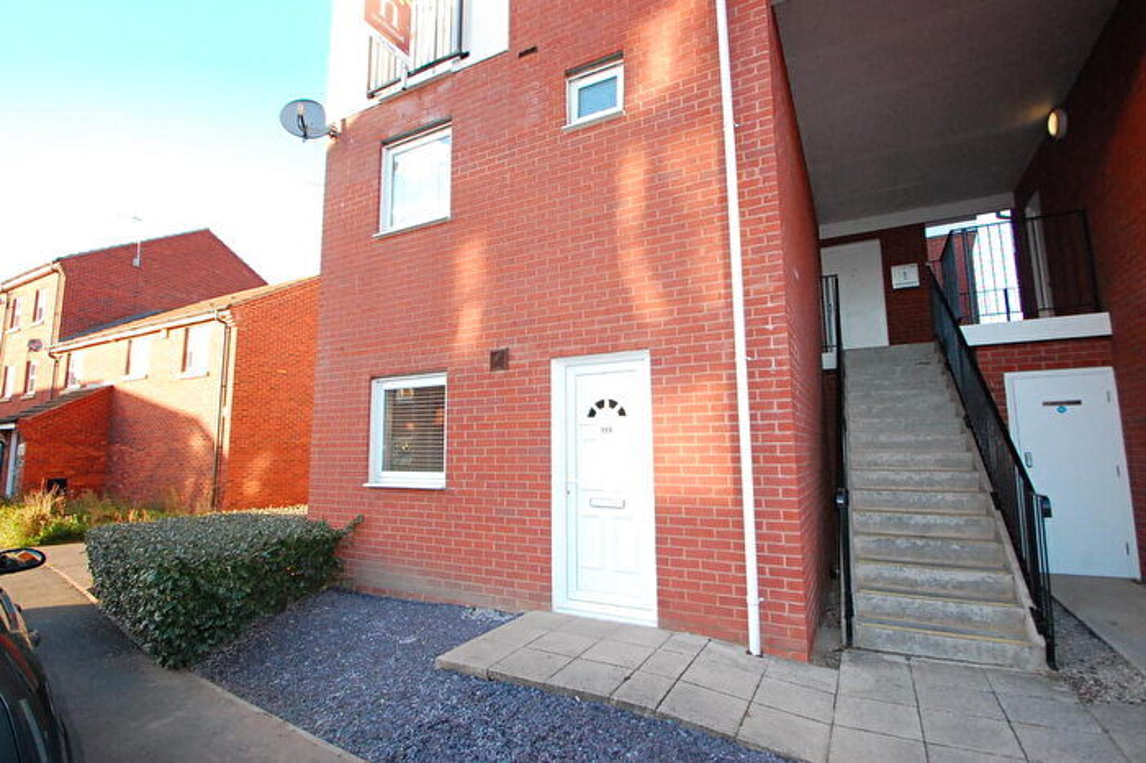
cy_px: 382
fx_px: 525
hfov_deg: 95.0
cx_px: 573
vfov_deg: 72.0
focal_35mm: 16
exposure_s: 1/500
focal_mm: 11
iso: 1600
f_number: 6.3
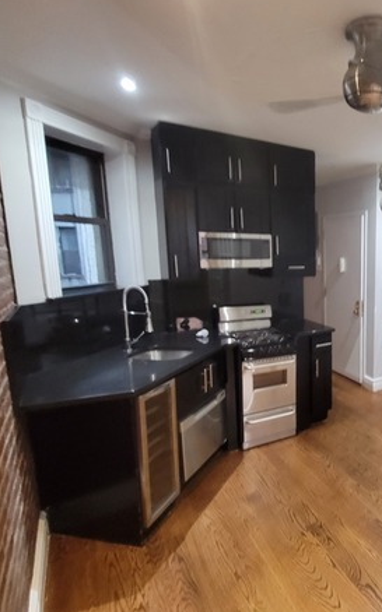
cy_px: 309
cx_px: 355
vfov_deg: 82.3
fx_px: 350
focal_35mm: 21
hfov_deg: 49.8
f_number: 2.2
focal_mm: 2.2
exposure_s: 1/30
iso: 640
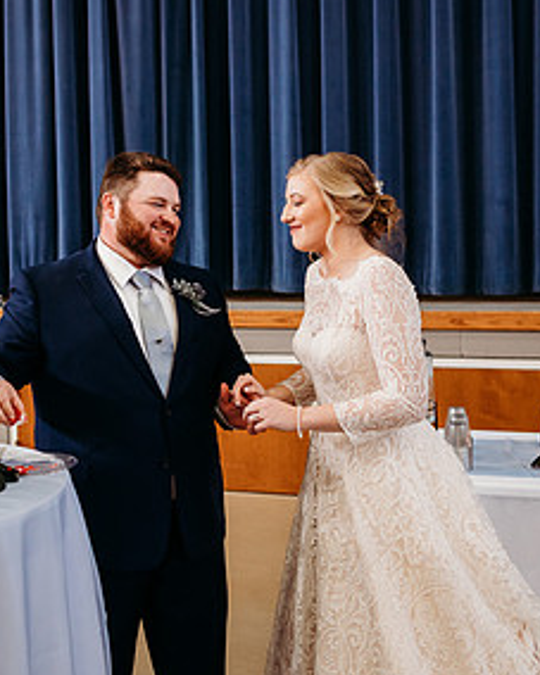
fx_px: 919
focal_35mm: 46
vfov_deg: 40.1
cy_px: 251
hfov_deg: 32.3
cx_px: 157
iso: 1000
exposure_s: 1/125
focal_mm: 24
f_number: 2
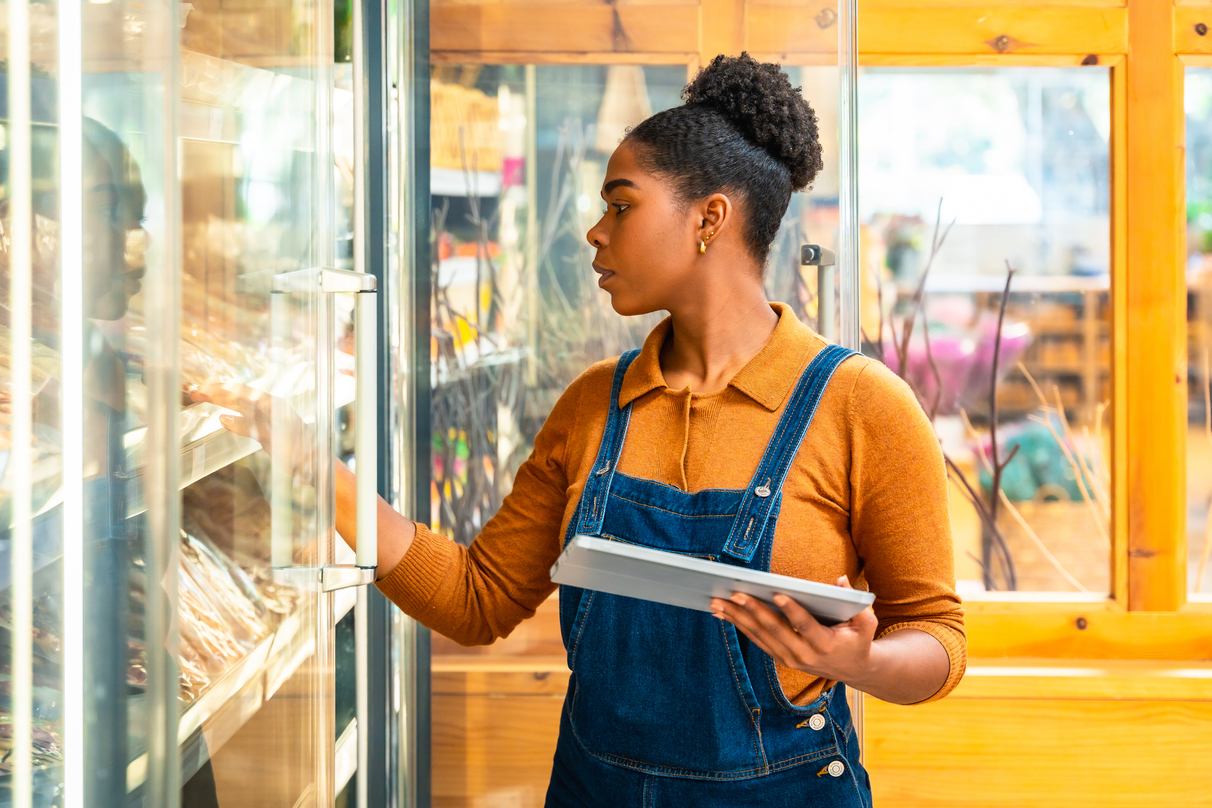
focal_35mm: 64
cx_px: 587
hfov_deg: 31.6
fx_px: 2142
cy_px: 410
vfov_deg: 21.4
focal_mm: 59.6
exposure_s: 1/250
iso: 800
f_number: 2.8
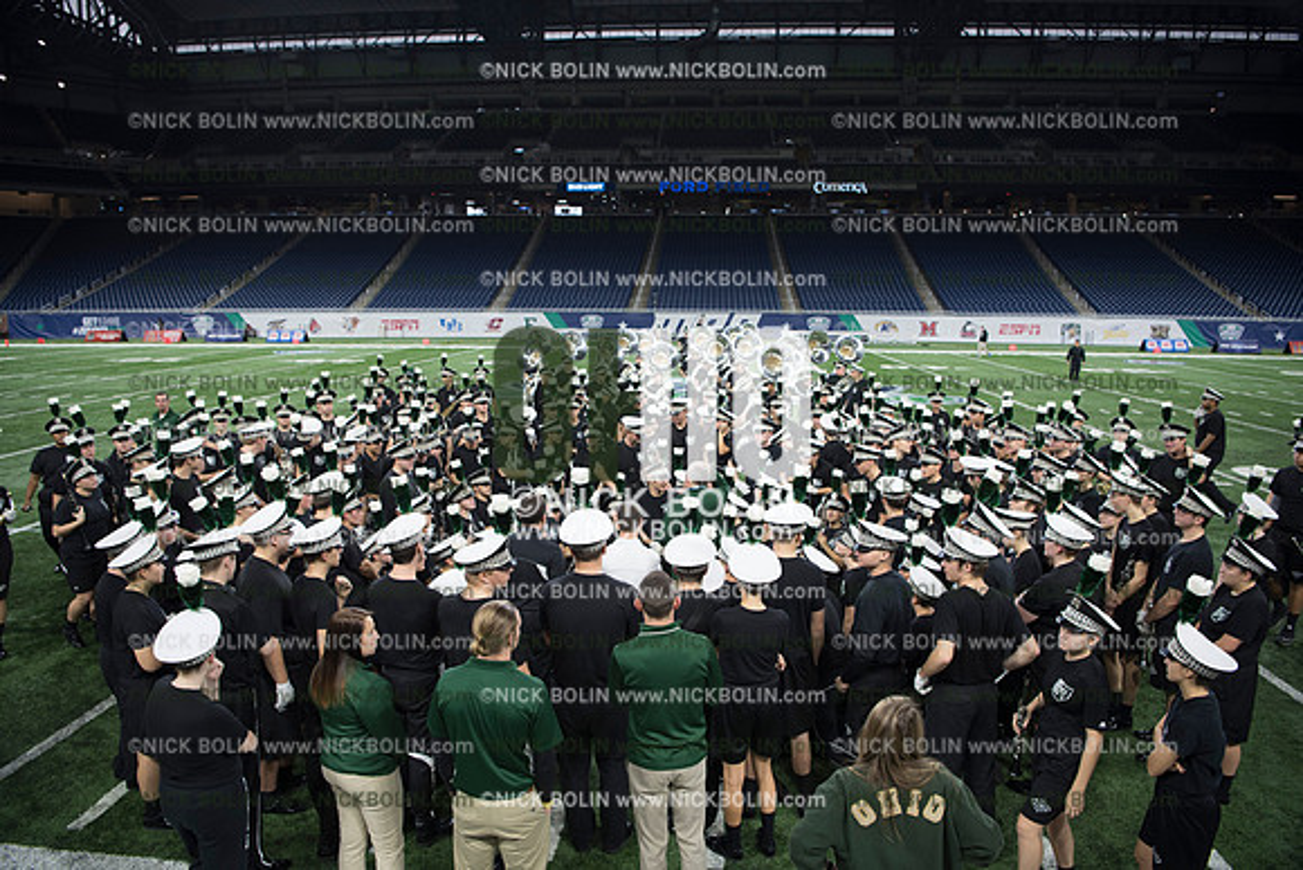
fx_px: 869
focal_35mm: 24
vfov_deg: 53.2
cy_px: 435
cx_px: 652
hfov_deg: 73.7
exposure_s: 1/500
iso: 800
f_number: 3.2
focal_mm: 24
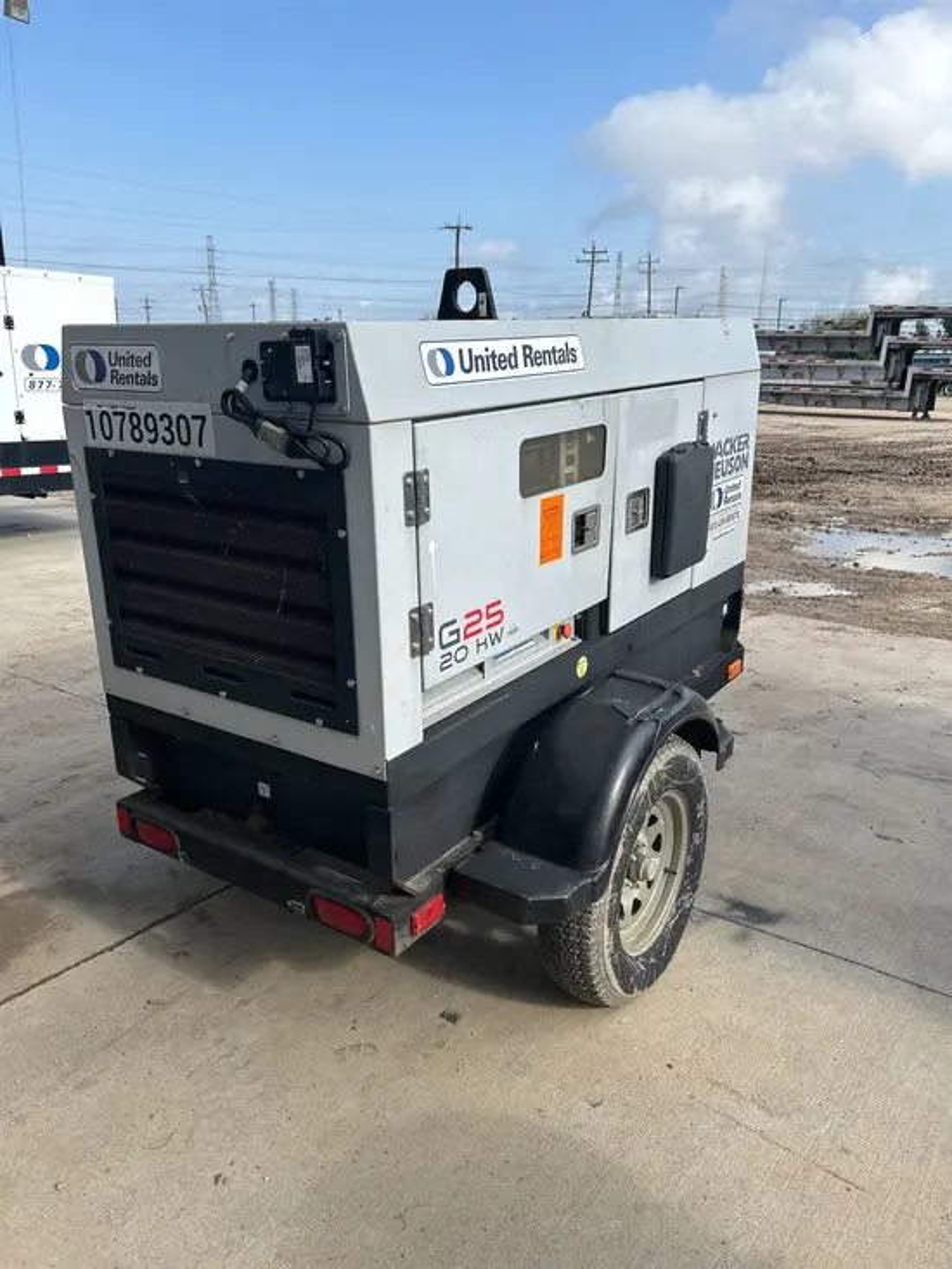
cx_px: 476
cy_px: 634
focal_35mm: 26
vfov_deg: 67.3
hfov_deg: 53.1
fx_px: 953
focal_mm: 5.7
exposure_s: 1/3356
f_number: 1.5
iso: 50
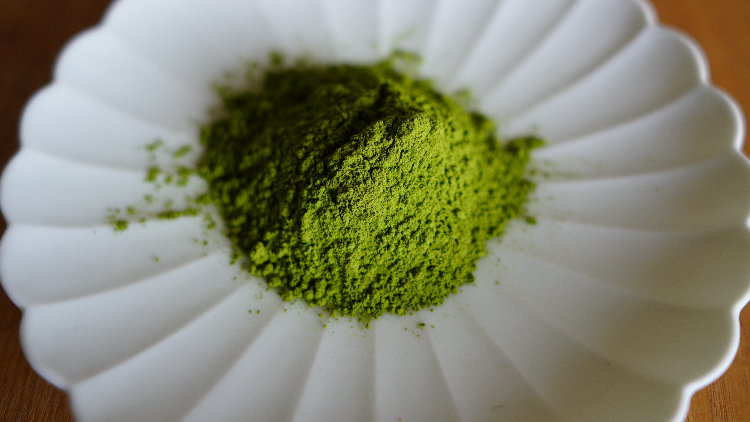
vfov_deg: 31.2
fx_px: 756
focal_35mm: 38
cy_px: 208
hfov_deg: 52.8
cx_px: 374
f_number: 2.2
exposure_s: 1/100
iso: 200
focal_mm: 24
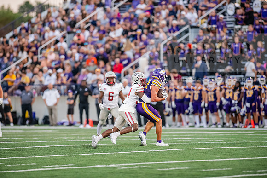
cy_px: 89
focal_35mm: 300
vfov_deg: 4.6
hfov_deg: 6.9
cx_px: 134
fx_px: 2225
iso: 3200
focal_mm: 300
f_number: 3.2
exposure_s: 1/1000
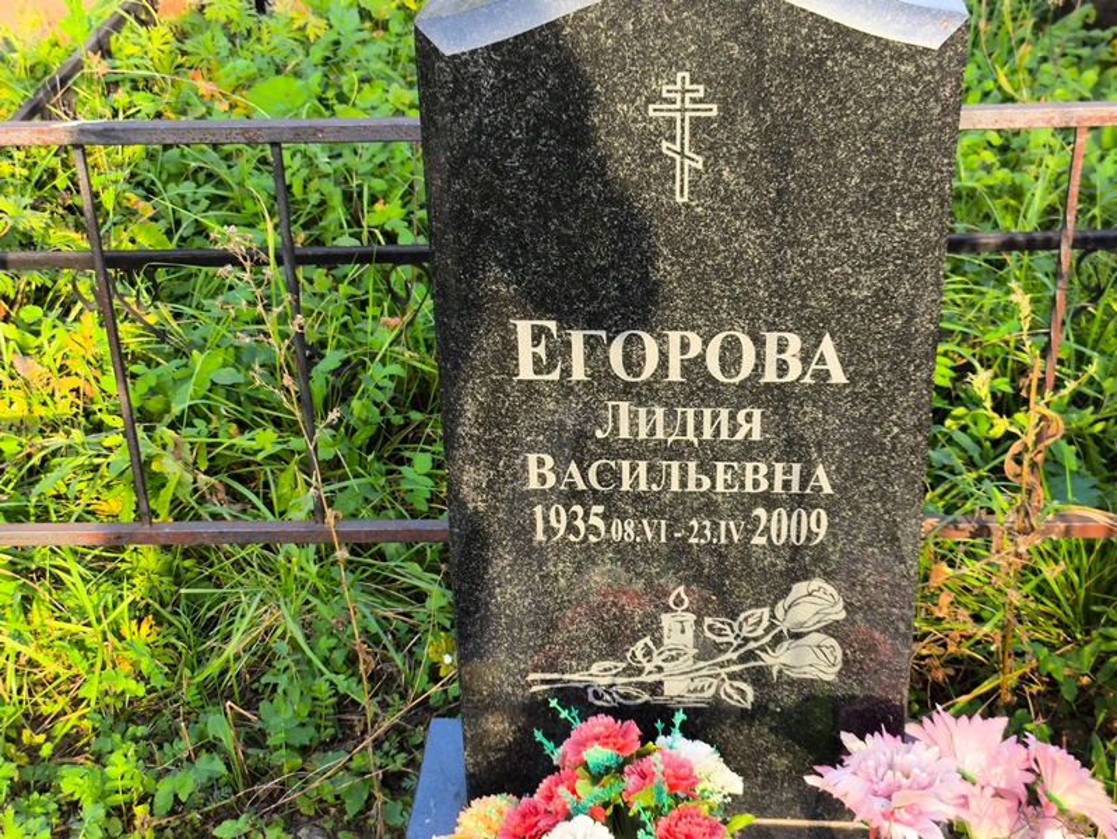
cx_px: 558
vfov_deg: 29.1
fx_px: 1614
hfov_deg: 38.2
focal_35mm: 50
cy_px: 420
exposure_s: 1/208
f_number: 1.7
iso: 50
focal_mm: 4.71
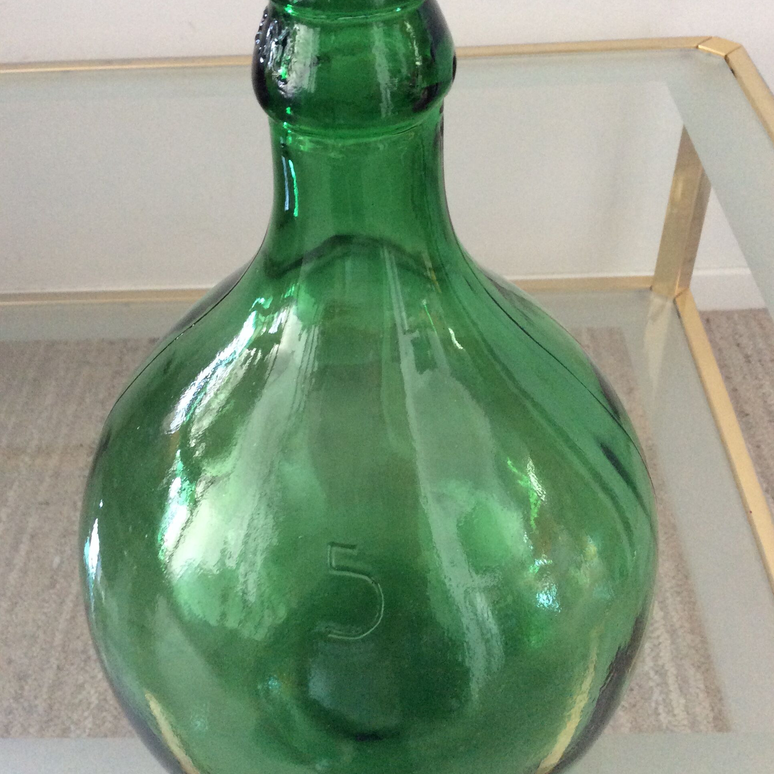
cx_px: 388
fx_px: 961
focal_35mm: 38
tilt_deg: -40.6
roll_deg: +2.7
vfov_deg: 43.8
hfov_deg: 43.9
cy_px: 344
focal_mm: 3.3
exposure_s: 1/25
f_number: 2.4
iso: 160
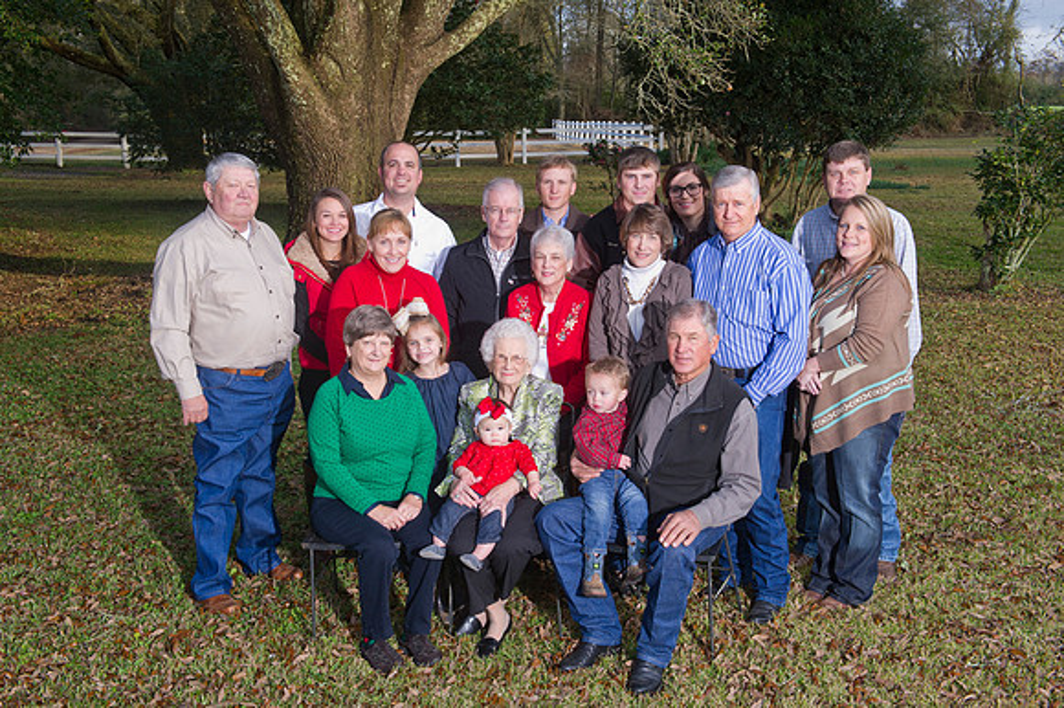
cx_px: 532
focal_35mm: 42
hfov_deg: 46.4
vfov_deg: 31.9
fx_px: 1241
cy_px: 354
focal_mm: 42
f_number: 8
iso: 1000
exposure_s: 1/200
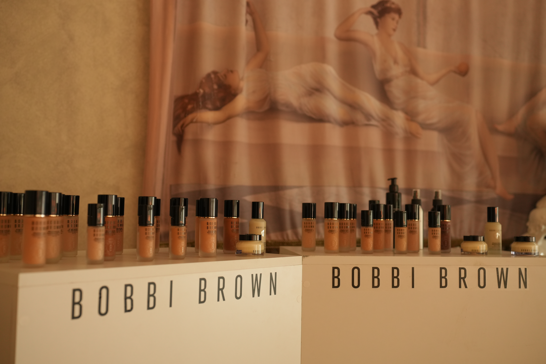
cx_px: 273
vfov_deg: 36.2
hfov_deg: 52.3
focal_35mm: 37
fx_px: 557
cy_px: 182
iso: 1000
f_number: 2.8
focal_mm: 36.7
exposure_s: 1/160
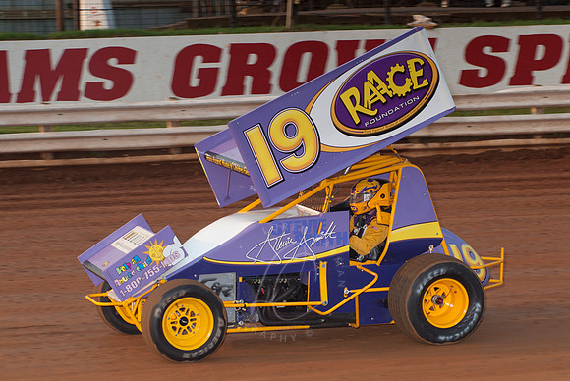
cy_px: 190
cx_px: 285
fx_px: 1902
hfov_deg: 17.0
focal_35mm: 120
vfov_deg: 11.4
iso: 100
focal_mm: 80
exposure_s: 1/400
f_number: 5.6
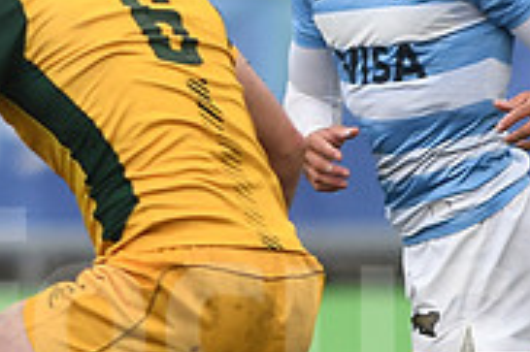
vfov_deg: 1.0
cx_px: -215
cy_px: 295
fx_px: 21122
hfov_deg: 1.4
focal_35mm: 1436
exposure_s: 1/1000
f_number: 2.8
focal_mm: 300
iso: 500
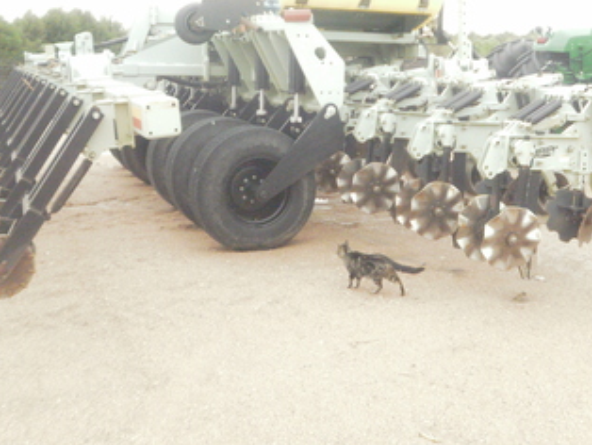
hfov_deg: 41.8
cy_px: 75
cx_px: 356
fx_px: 770
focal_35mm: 45
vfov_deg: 31.2
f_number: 7.8
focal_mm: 4.65
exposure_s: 1/160
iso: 800
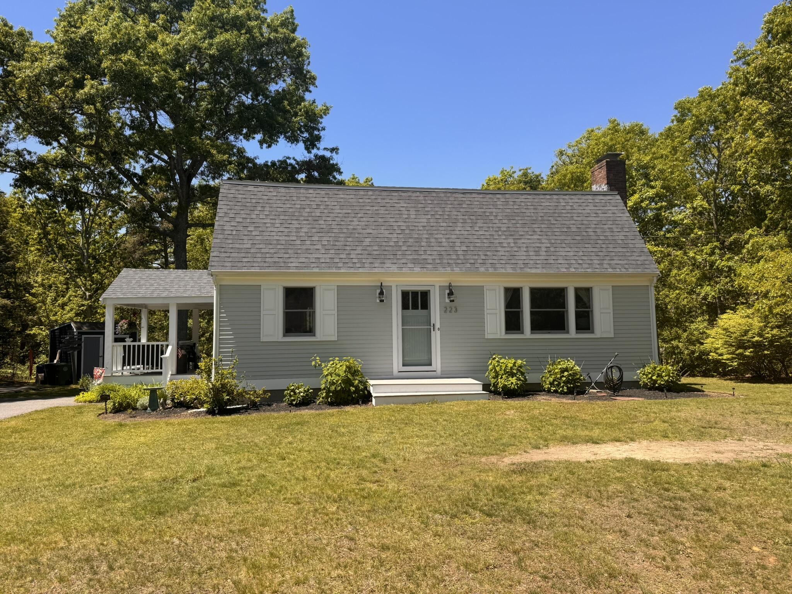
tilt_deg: +4.2
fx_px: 549
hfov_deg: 71.6
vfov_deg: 56.8
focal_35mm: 24
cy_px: 297
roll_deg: +1.2
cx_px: 396
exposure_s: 1/2604
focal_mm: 6.76
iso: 80
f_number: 1.78
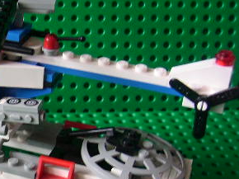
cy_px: 131
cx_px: -22
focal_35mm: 84
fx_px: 579
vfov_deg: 17.5
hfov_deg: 22.1
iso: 100
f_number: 2.8
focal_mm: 6
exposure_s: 1/25
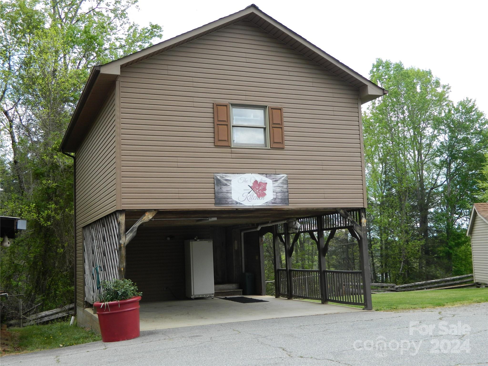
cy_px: 183
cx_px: 244
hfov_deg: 45.8
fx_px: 578
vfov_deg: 35.1
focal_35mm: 41
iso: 80
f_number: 3.5
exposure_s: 1/200
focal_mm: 7.3
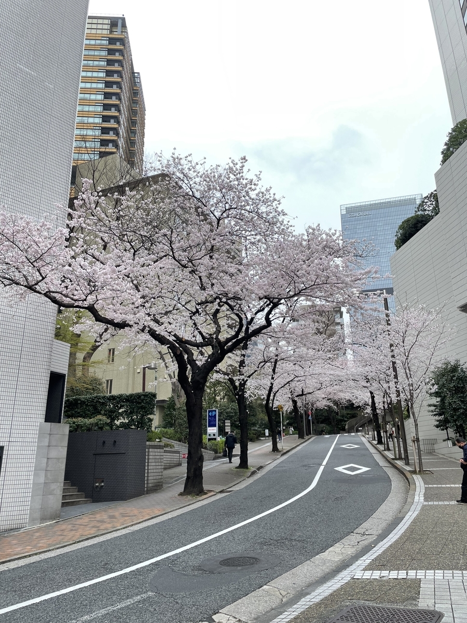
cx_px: 234
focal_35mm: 26
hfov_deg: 53.1
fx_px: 468
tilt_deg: +19.1
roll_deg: +2.4
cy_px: 312
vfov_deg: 67.3
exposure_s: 1/242
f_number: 1.6
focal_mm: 4.2
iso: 40
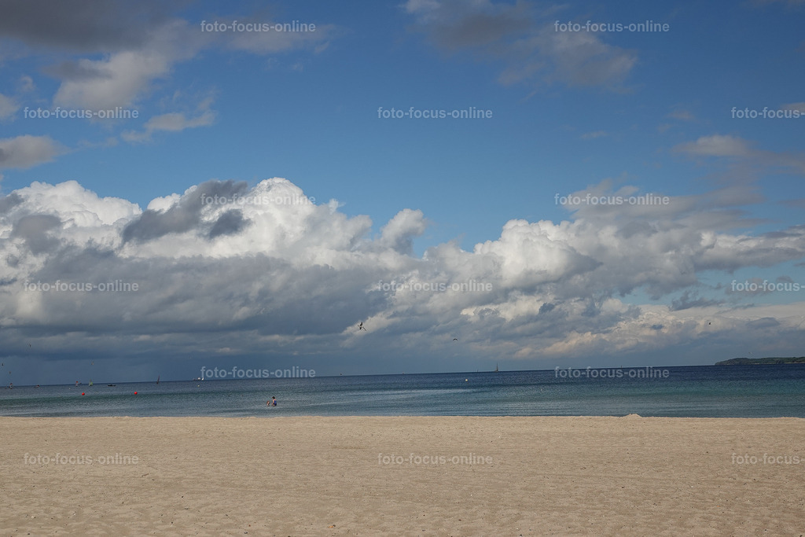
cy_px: 268
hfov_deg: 41.1
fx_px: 1073
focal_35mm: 48
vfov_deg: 28.1
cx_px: 402
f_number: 4.5
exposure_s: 1/1000
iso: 100
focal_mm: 17.55
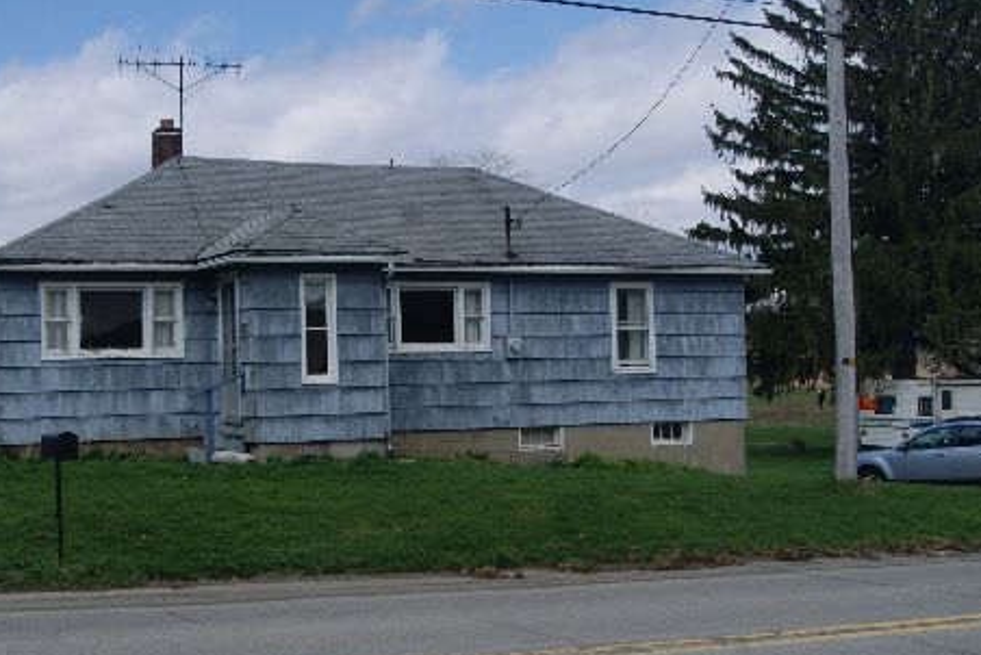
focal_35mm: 51
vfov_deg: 26.5
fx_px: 1391
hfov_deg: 38.5
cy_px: 336
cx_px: 336
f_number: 10
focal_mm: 24
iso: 100
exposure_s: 1/200
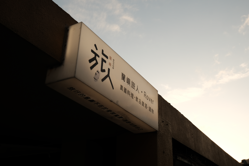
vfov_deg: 35.1
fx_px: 263
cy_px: 83
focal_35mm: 38
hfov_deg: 50.7
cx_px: 124
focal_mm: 25.4
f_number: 10
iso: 400
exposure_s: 1/180
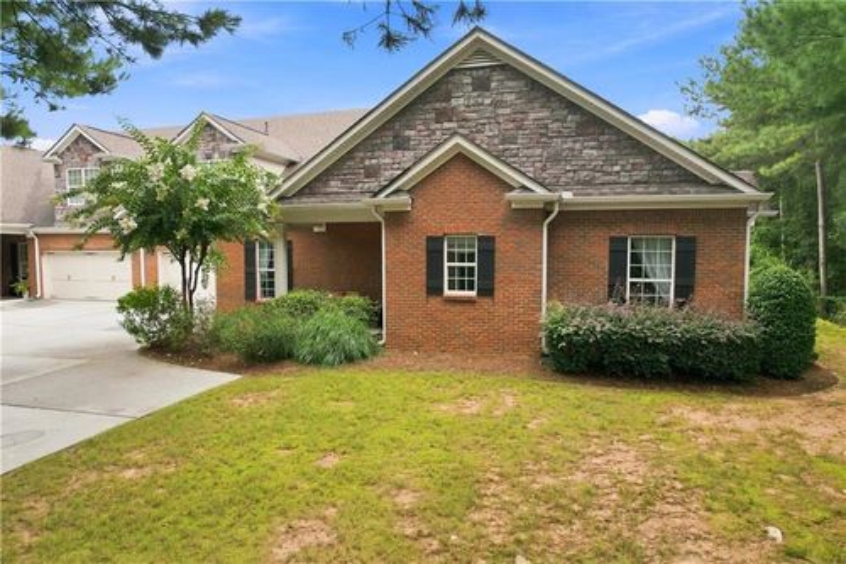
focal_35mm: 22
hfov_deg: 78.6
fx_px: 517
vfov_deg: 57.2
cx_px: 423
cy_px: 282
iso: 110
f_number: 2.8
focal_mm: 8.4
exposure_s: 1/320
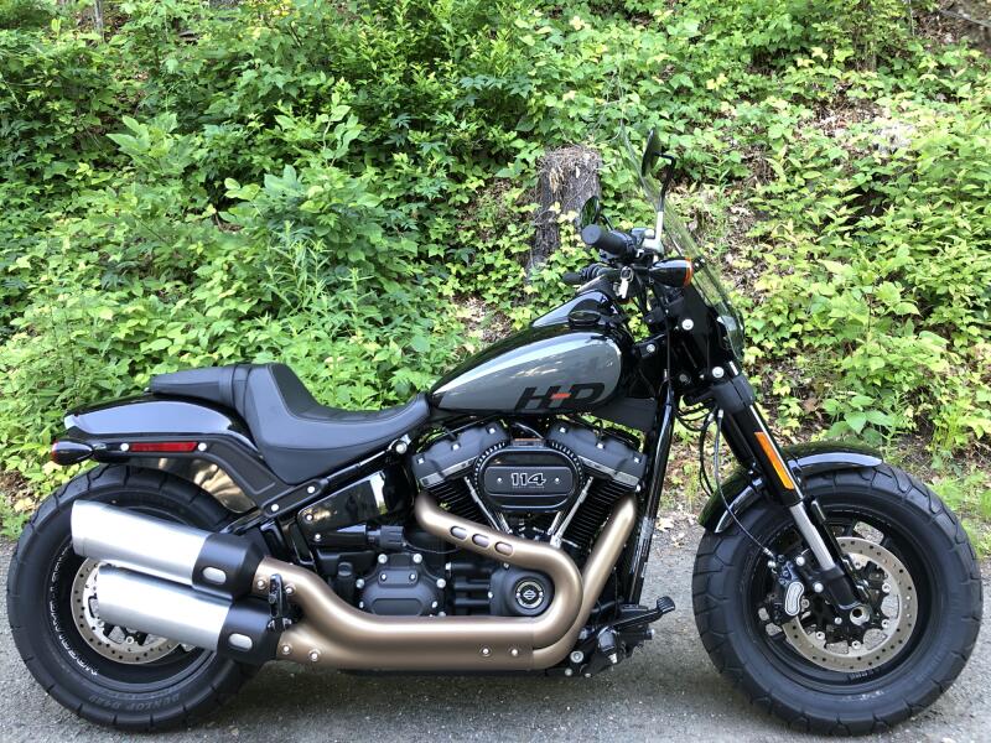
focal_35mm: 28
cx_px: 496
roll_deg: +2.8
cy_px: 372
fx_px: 802
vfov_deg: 49.7
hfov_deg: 63.4
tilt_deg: -8.2
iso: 40
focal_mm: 4
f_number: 1.8
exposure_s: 1/24
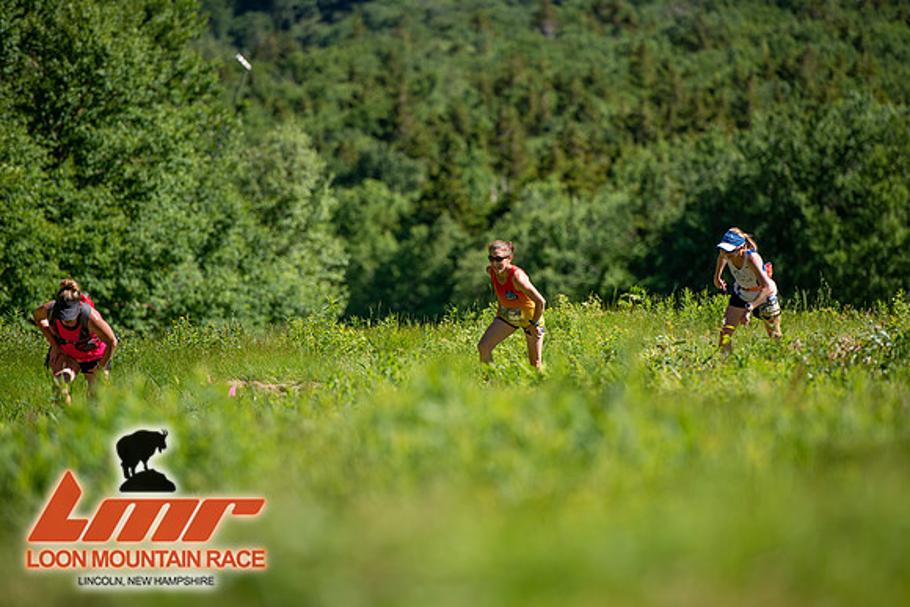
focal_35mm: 200
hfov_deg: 10.3
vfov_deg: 6.9
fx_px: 5057
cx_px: 455
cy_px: 304
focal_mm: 200
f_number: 3.5
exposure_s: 1/800
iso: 100
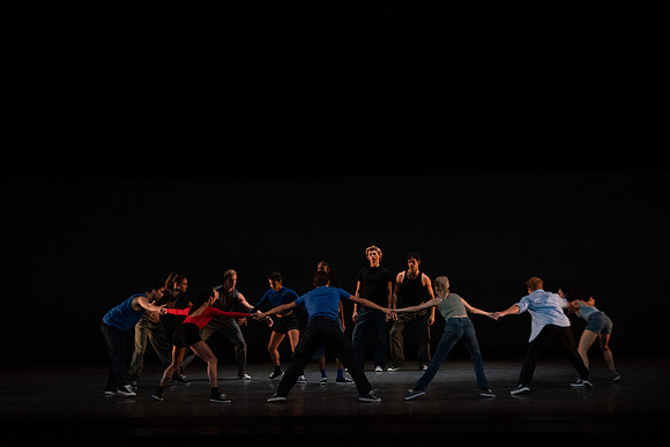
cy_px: 224
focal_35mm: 106
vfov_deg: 12.9
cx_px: 335
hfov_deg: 19.3
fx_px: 1973
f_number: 5
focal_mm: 106
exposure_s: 1/400
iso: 8000
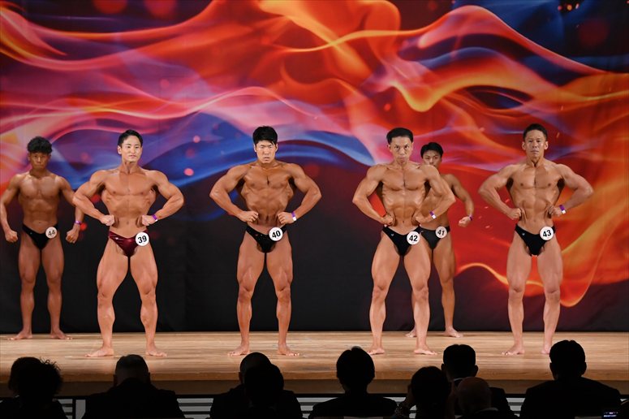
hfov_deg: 13.7
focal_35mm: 150
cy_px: 210
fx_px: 2620
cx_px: 314
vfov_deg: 9.1
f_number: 5.6
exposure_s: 1/400
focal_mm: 100
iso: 3200
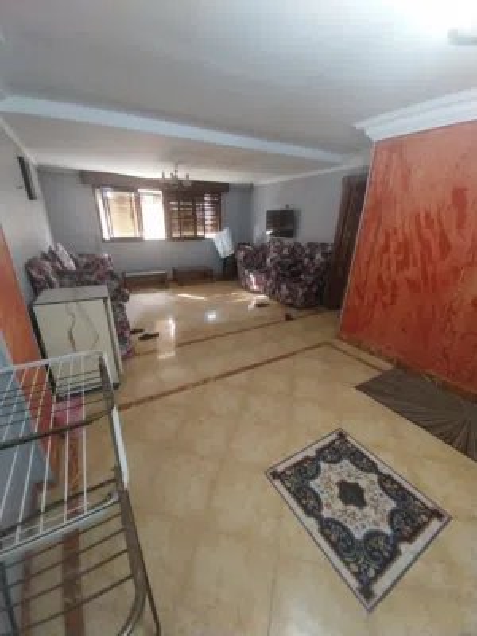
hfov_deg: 89.9
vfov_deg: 106.2
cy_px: 318
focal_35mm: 13
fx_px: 239
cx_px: 238
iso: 323
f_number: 2.2
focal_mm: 1.3
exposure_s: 1/20
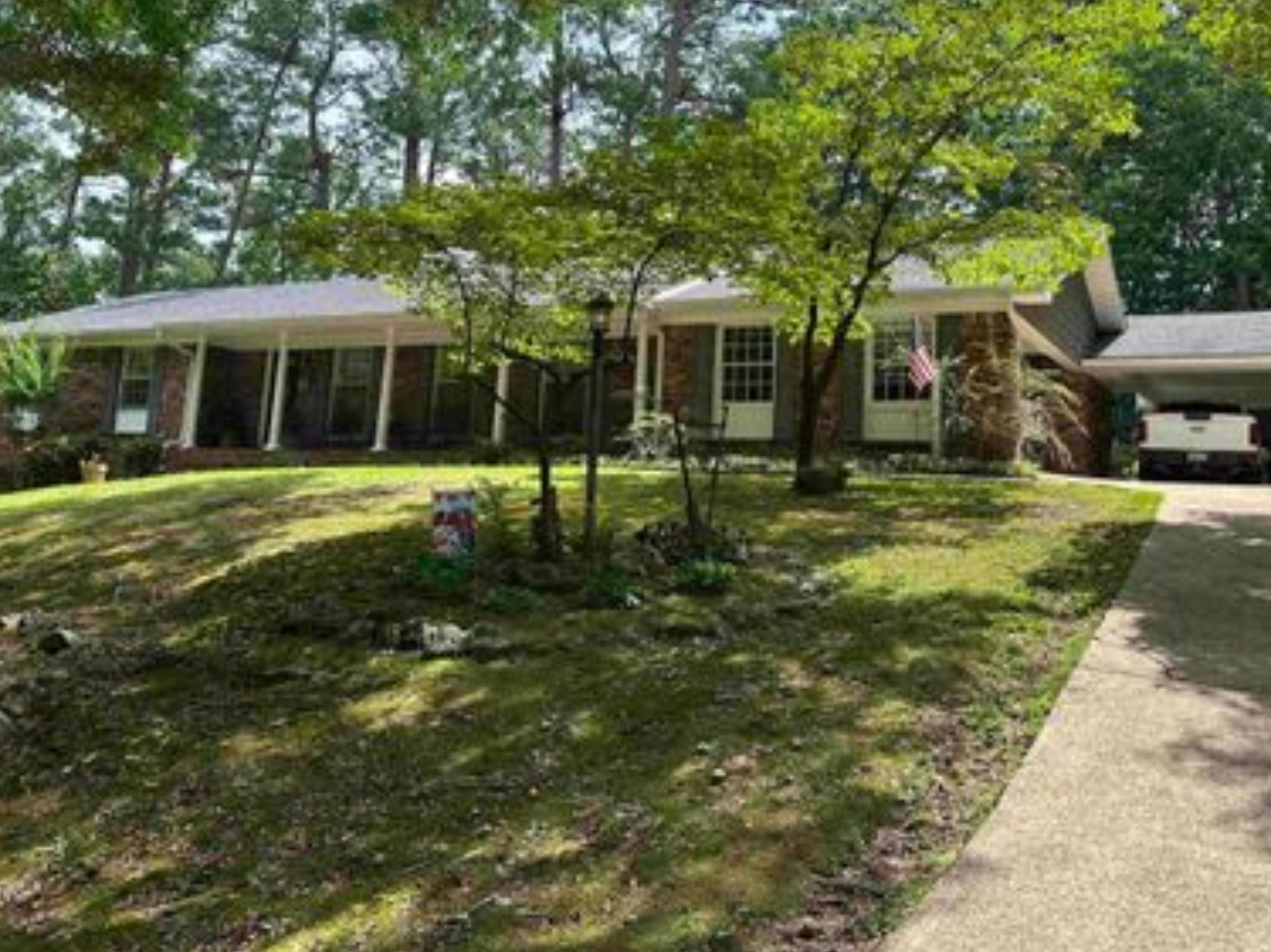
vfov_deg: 43.7
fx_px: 1175
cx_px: 671
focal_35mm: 32
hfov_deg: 56.8
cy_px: 351
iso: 80
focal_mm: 6.86
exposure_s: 1/1119
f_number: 1.78
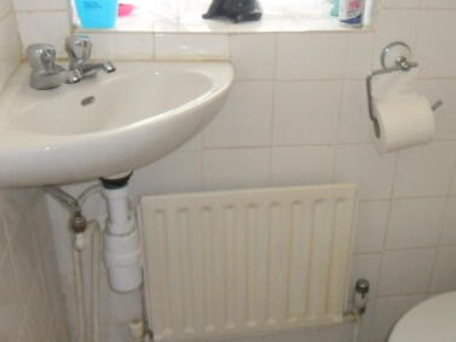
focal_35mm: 42
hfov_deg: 44.4
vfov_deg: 34.3
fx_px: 553
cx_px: 285
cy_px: 184
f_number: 3.5
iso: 400
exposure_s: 1/45
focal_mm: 4.9
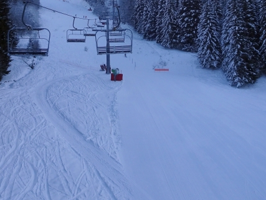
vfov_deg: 31.2
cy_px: 36
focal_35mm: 45
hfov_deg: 42.0
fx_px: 346
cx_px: 116
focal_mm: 4.1
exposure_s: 1/500
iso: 80
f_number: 3.5
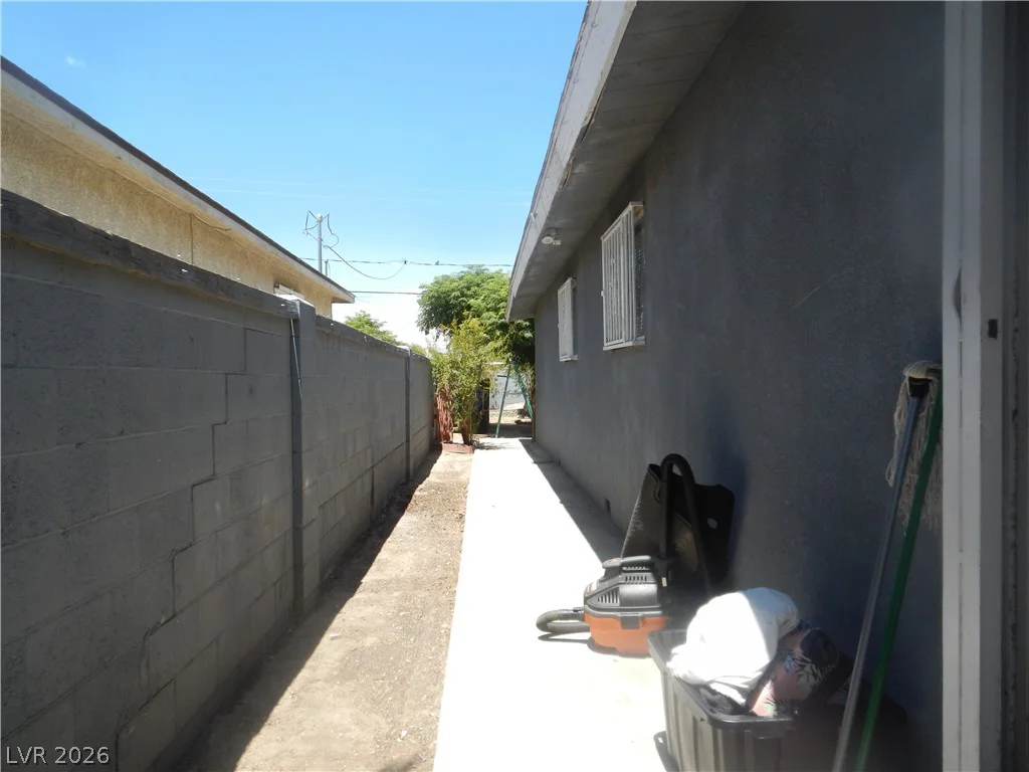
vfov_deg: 54.9
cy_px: 386
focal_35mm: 25
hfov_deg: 69.4
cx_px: 514
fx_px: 743
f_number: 3.2
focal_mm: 4.5
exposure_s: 1/800
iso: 125
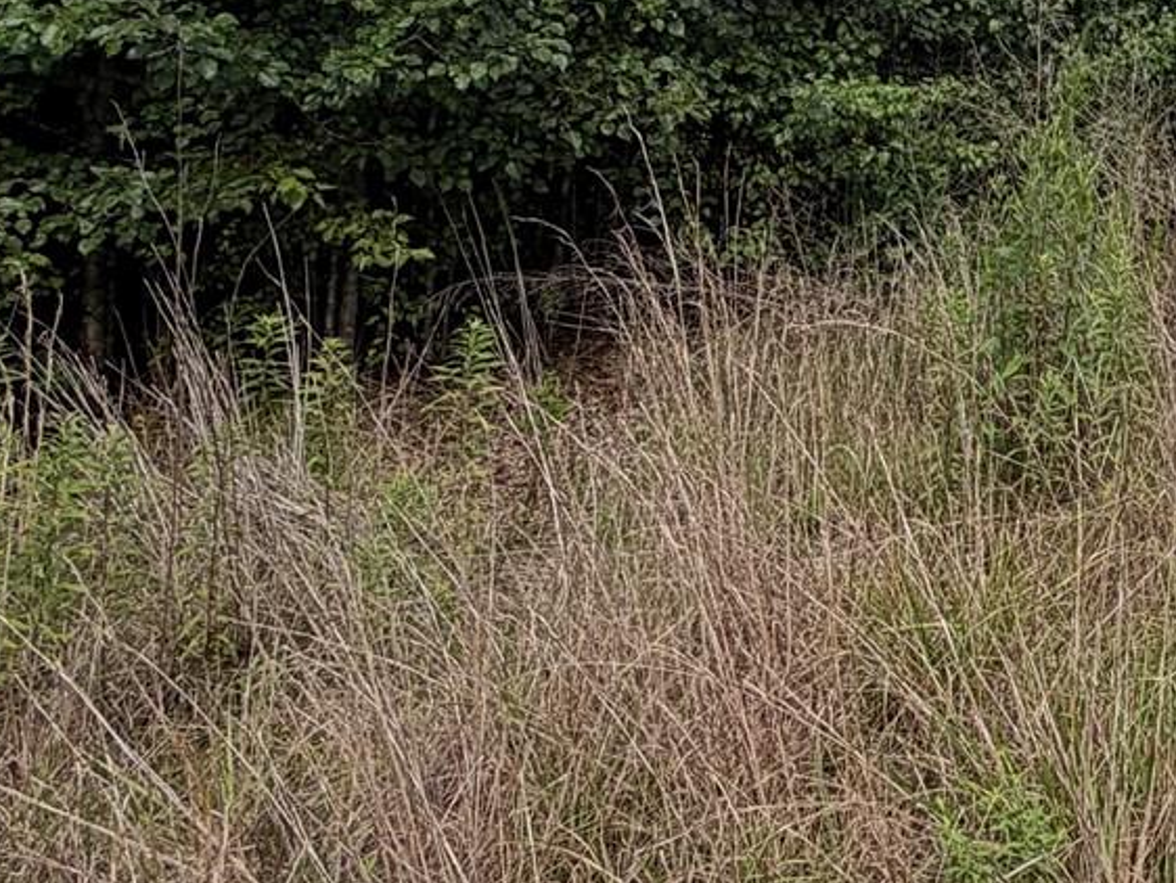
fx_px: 1733
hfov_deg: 31.4
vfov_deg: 26.4
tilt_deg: +5.2
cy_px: -80
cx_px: 1412
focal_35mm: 51
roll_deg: +0.3
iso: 20
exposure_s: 1/799
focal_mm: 2.22
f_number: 2.2
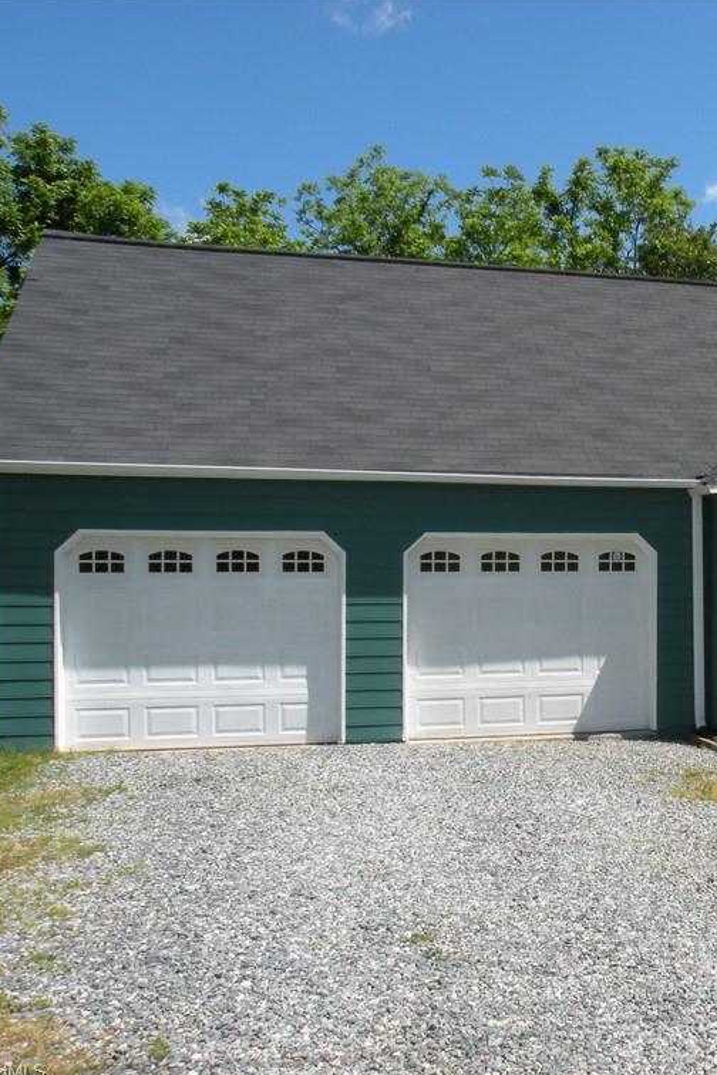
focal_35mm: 38
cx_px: 671
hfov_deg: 32.9
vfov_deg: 50.7
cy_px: 540
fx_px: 1135
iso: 64
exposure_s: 1/247
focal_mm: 4.7
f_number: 6.3
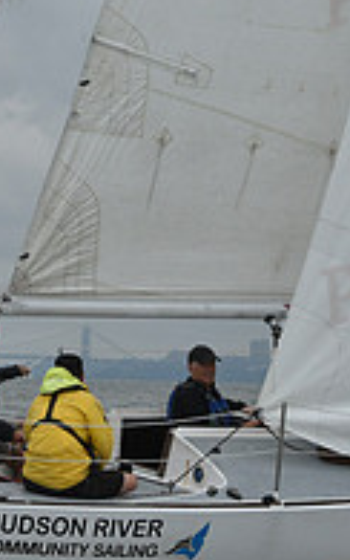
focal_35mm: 242
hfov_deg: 5.4
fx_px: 3691
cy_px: 142
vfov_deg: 8.7
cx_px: 175
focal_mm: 80
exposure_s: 1/800
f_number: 8
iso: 400
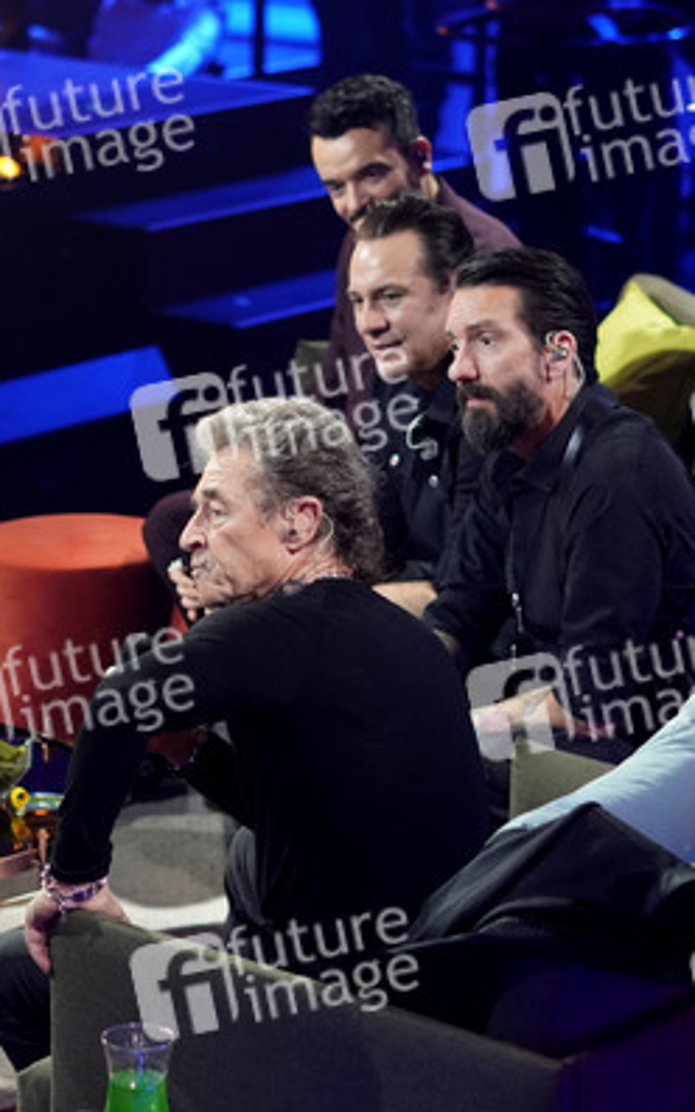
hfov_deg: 16.9
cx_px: 356
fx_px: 2334
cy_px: 555
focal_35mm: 77
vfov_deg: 26.8
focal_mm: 50
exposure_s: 1/125
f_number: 2.2
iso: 1000
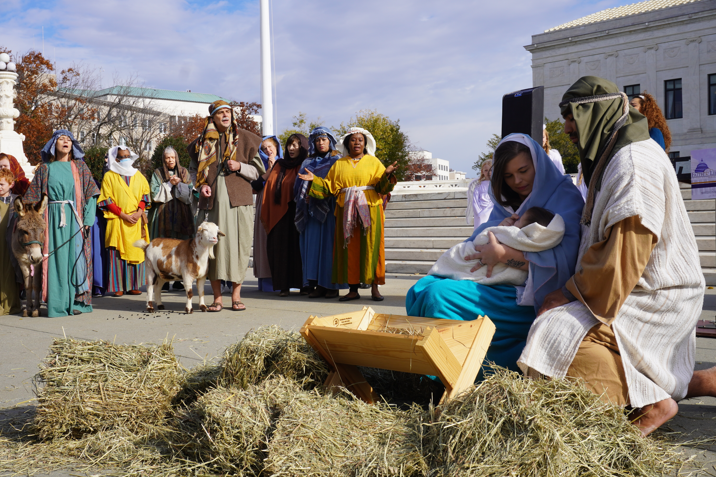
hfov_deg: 46.4
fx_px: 835
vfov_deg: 31.9
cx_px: 358
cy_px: 238
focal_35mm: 42
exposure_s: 1/160
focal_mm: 28
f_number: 11
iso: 100
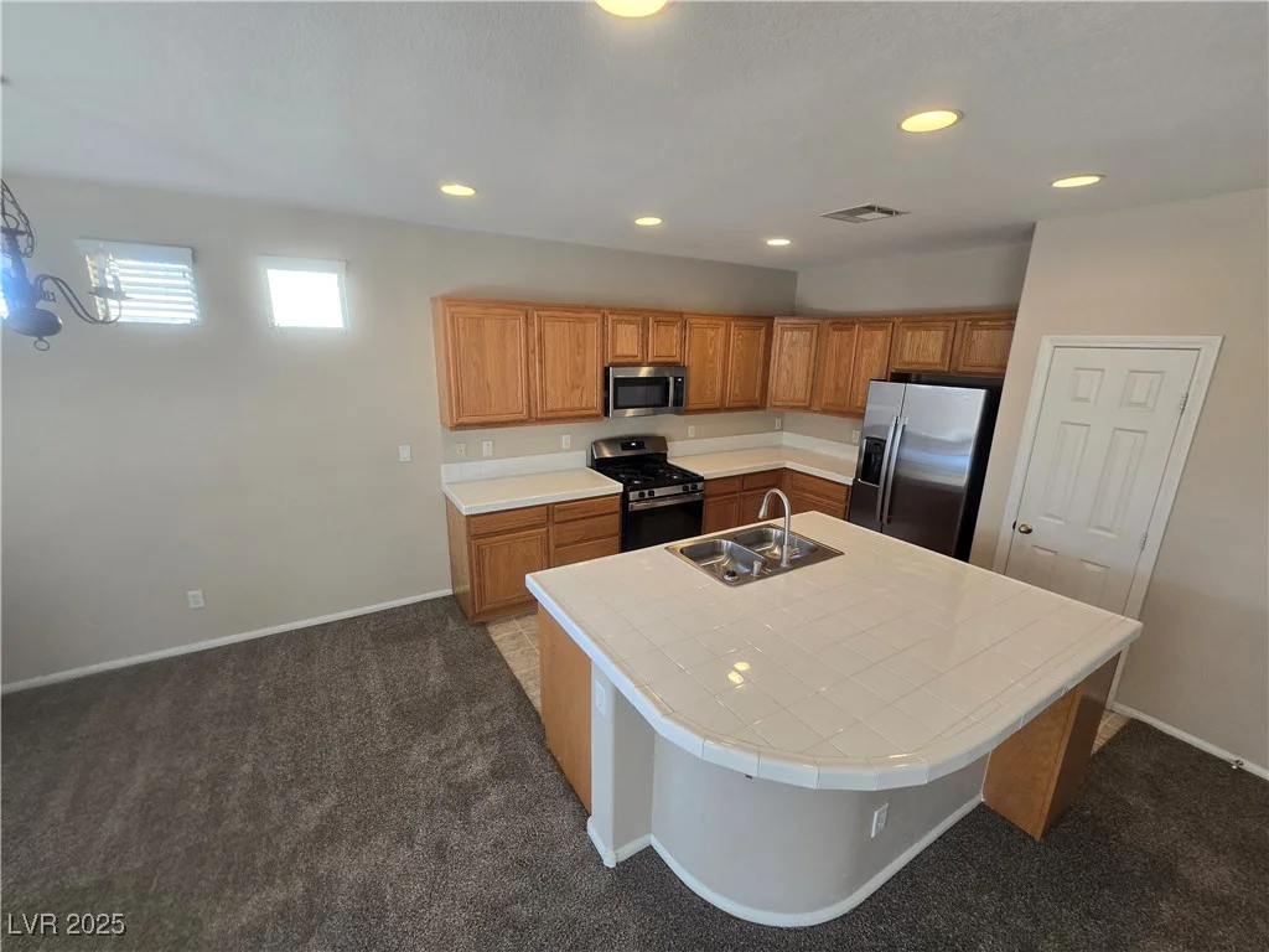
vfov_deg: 89.9
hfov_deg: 106.2
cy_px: 476
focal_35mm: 13
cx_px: 634
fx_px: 477
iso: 80
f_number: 2.2
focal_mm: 2.2
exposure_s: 1/60
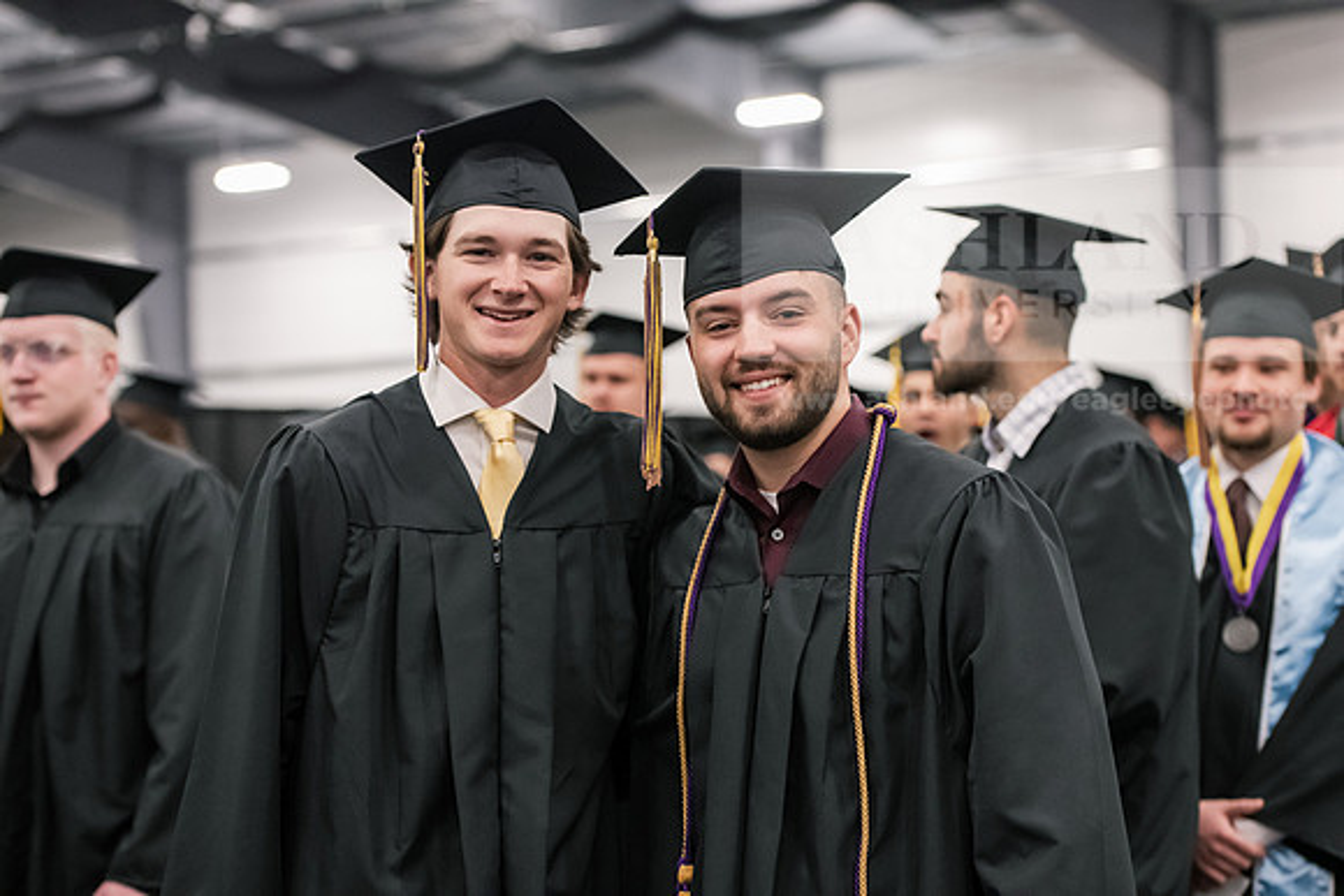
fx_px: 3174
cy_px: 448
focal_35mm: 85
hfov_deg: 23.9
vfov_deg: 16.1
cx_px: 672
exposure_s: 1/200
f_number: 3.5
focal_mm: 85
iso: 4000
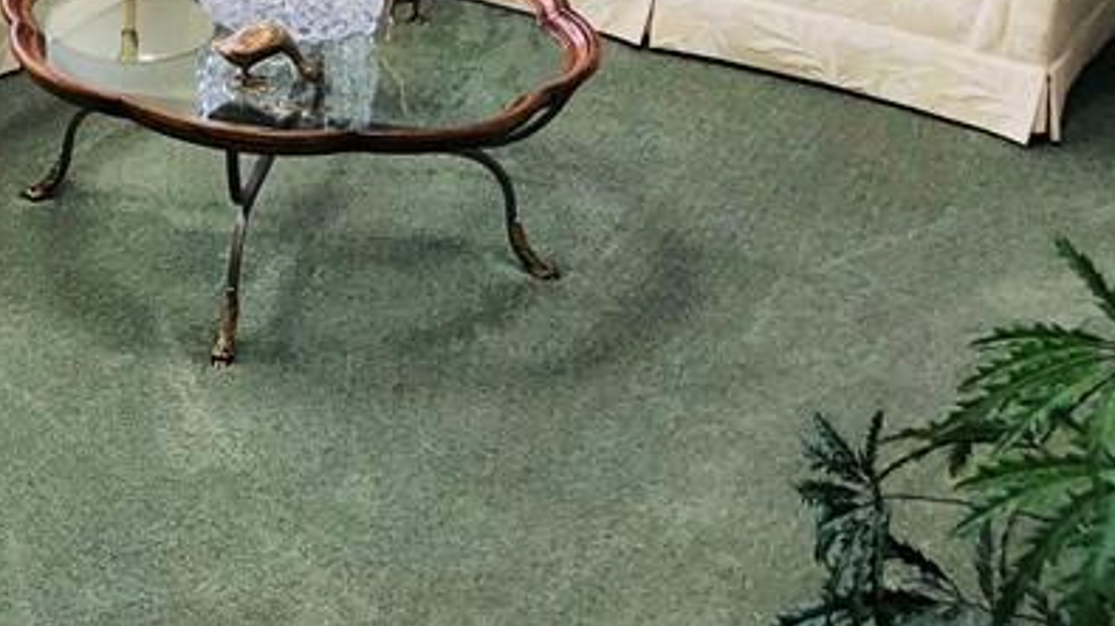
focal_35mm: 79
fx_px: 2335
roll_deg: -0.7
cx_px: 31
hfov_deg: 25.7
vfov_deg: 15.0
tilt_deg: -22.9
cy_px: 3
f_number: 1.8
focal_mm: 3.99
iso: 40
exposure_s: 1/120
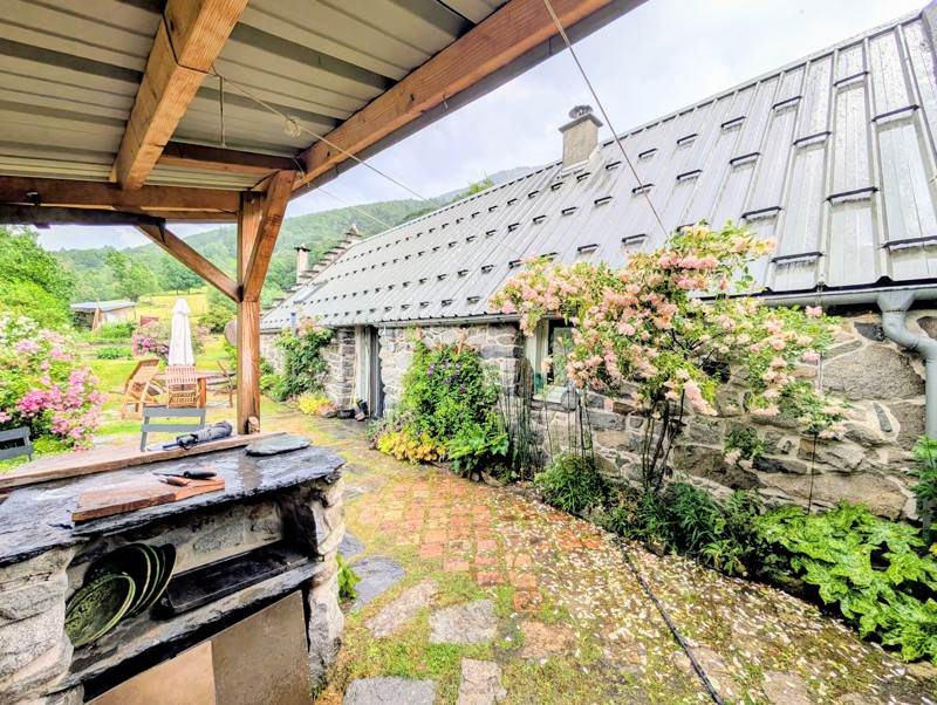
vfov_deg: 94.6
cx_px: 468
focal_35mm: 12
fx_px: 325
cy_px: 352
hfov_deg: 110.5
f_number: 1.7
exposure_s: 1/1541
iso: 48
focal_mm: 2.02
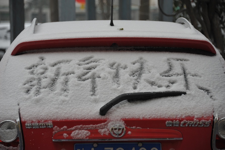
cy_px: 75
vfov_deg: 9.5
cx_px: 112
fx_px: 906
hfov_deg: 14.2
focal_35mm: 145
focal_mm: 145
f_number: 5.6
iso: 500
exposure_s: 1/40
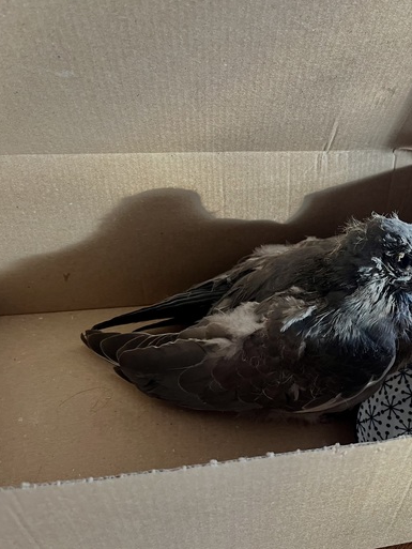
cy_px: 274
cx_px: 347
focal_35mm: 35
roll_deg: -9.3
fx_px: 555
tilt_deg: -43.5
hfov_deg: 38.7
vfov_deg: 52.6
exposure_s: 1/60
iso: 200
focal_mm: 5.1
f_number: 1.6
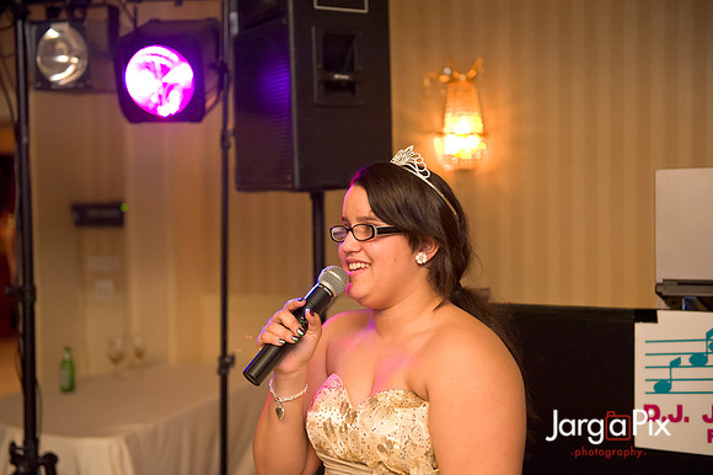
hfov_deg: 35.7
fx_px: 1108
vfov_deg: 24.2
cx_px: 356
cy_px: 238
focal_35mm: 56
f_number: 3.2
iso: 3200
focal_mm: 56
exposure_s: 1/125
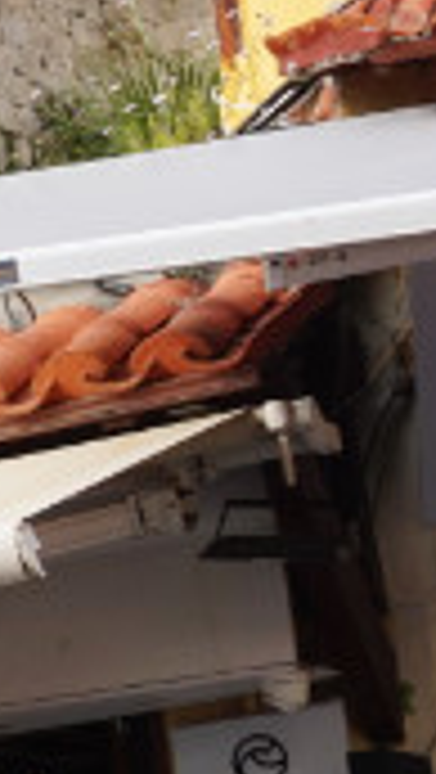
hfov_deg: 7.8
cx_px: -1187
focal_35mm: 117
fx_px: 2400
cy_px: 619
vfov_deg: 18.1
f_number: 11
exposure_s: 1/80
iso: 100
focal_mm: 16
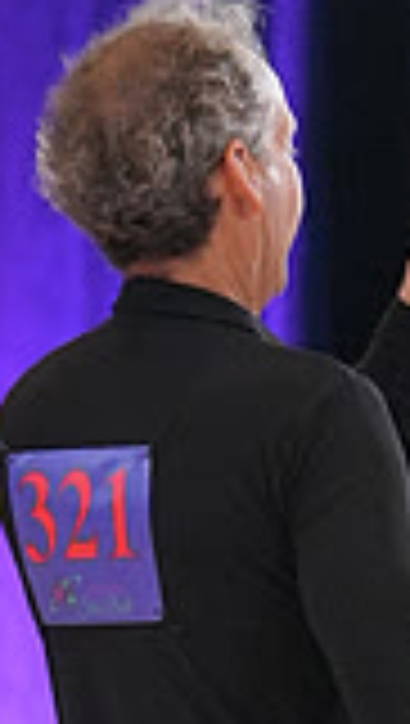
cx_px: 484
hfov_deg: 2.2
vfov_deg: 3.8
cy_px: 953
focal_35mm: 566
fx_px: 10899
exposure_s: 1/500
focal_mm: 100
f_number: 3.5
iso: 2500
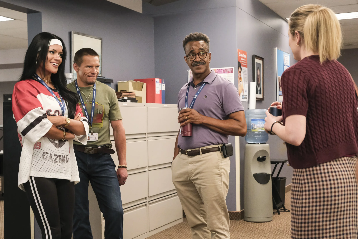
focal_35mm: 56
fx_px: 557
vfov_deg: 24.2
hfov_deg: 35.6
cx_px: 179
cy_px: 120
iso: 6400
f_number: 5
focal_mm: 37.6
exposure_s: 1/125
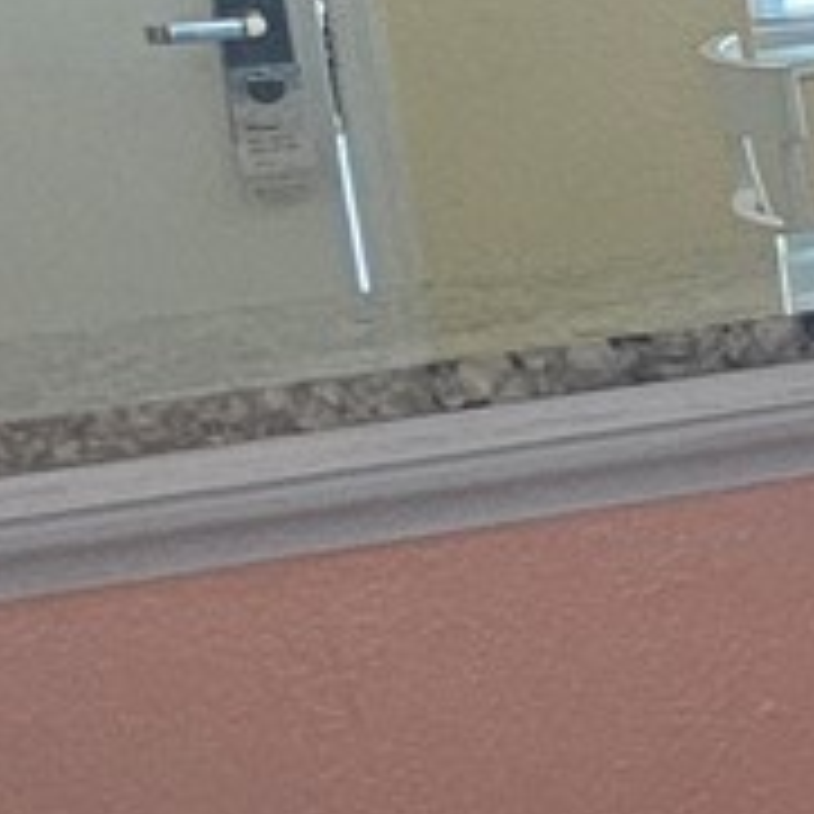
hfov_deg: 7.5
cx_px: 3054
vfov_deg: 9.7
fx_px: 4789
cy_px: 310
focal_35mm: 180
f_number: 1.7
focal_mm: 6.3
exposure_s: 1/120
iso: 640
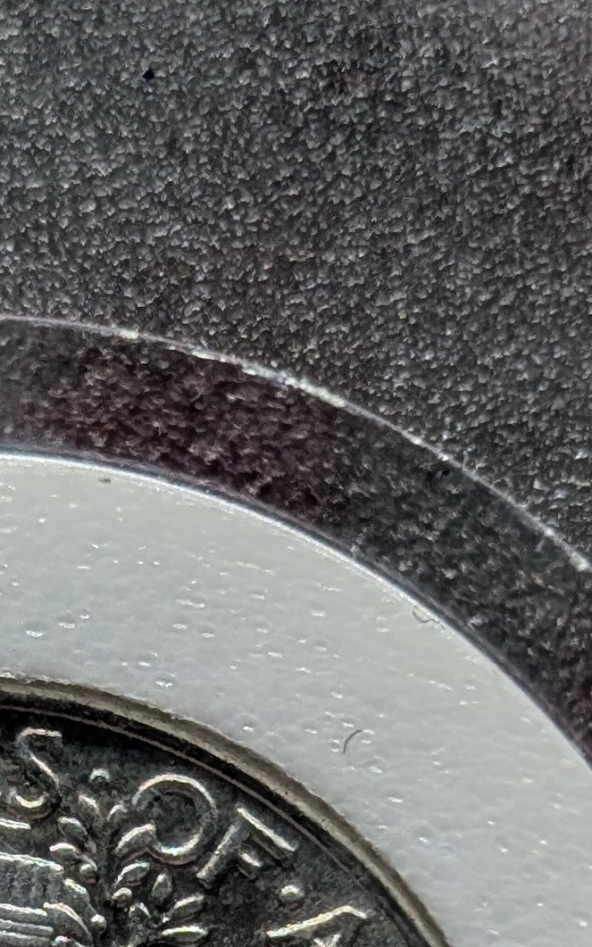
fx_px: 5164
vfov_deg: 10.4
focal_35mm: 200
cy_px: 869
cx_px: 138
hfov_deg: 6.6
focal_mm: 6.9
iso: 56
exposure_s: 1/202
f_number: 1.68
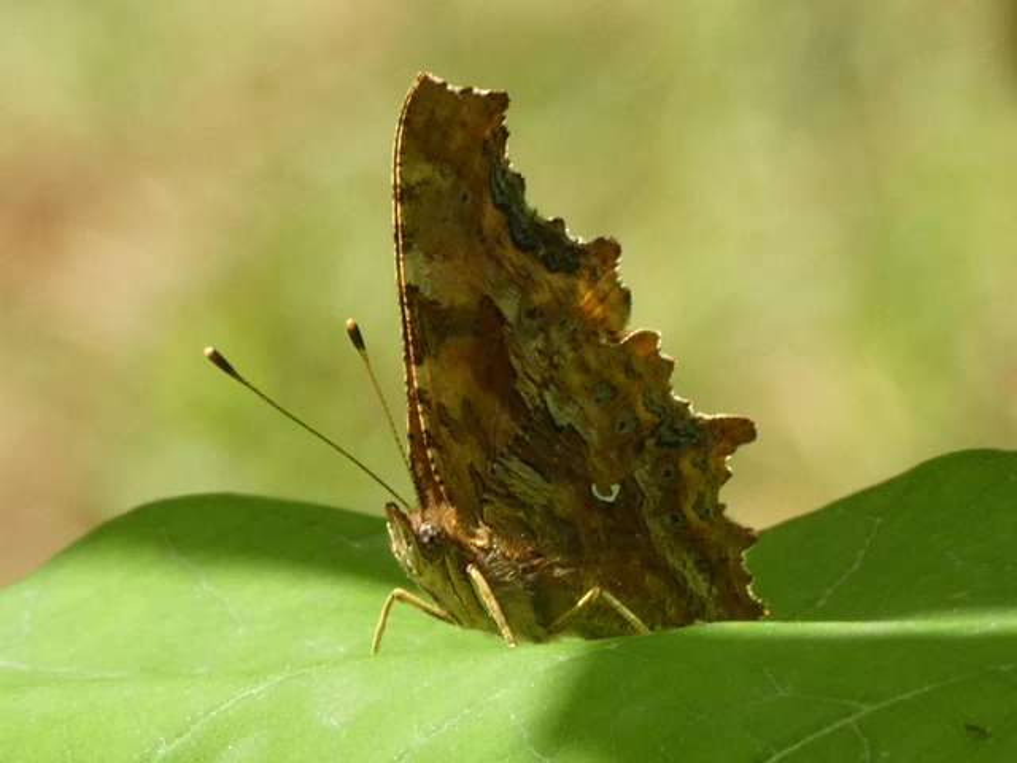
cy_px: 382
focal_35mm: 243
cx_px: 508
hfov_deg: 8.1
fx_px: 7139
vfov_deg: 6.1
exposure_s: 1/80
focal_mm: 43.5
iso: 100
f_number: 5.5
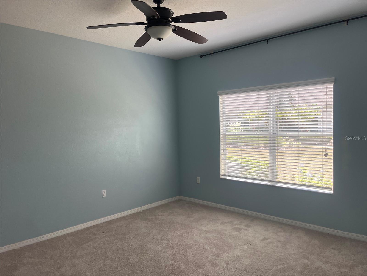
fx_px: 276
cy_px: 138
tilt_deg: -1.9
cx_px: 184
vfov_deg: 53.1
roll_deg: +1.2
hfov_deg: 67.3
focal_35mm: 26
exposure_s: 1/161
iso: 40
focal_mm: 5.1
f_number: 1.6
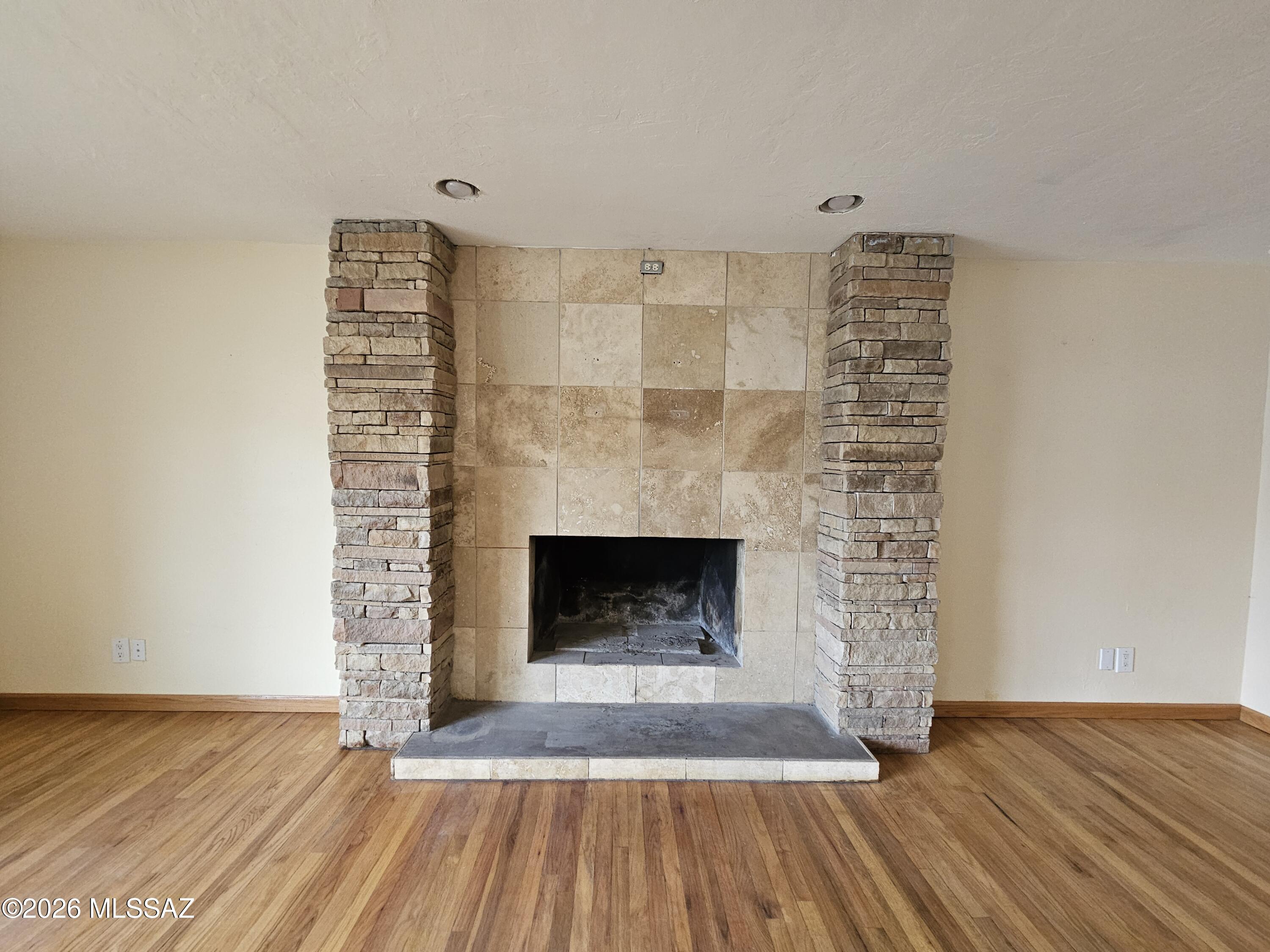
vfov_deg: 89.9
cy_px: 476
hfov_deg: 106.2
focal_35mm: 13
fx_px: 477
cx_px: 635
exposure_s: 1/77.4
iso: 250
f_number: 2.2
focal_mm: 2.2
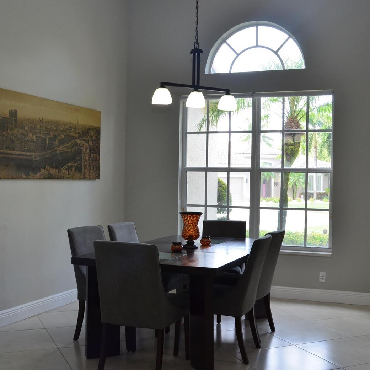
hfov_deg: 39.2
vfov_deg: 39.2
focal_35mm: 43
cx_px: 181
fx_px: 520
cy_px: 184
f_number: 9
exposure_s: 1/30
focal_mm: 22
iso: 400
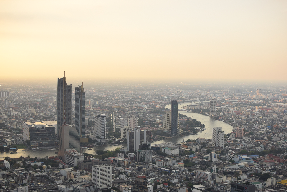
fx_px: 419
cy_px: 96
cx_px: 144
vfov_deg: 25.8
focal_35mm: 52
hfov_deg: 37.8
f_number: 3.2
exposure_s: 1/250
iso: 100
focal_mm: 35
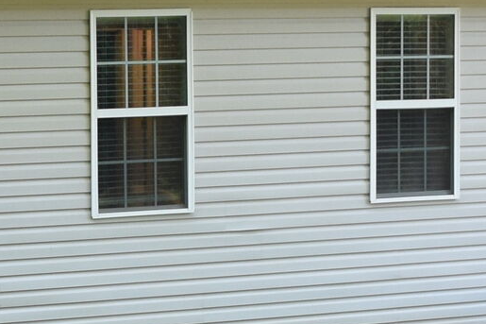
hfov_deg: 12.1
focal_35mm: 161
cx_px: -276
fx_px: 2173
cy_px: 276
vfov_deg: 8.5
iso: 400
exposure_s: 1/80
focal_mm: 18
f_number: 4.5
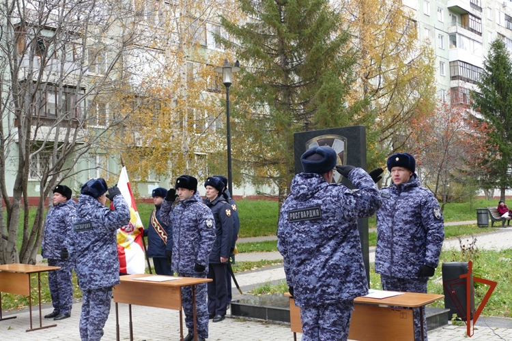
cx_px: 256
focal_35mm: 47
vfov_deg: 28.6
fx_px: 668
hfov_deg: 41.9
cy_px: 170
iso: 125
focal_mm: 17
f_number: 3.3
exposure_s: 1/125
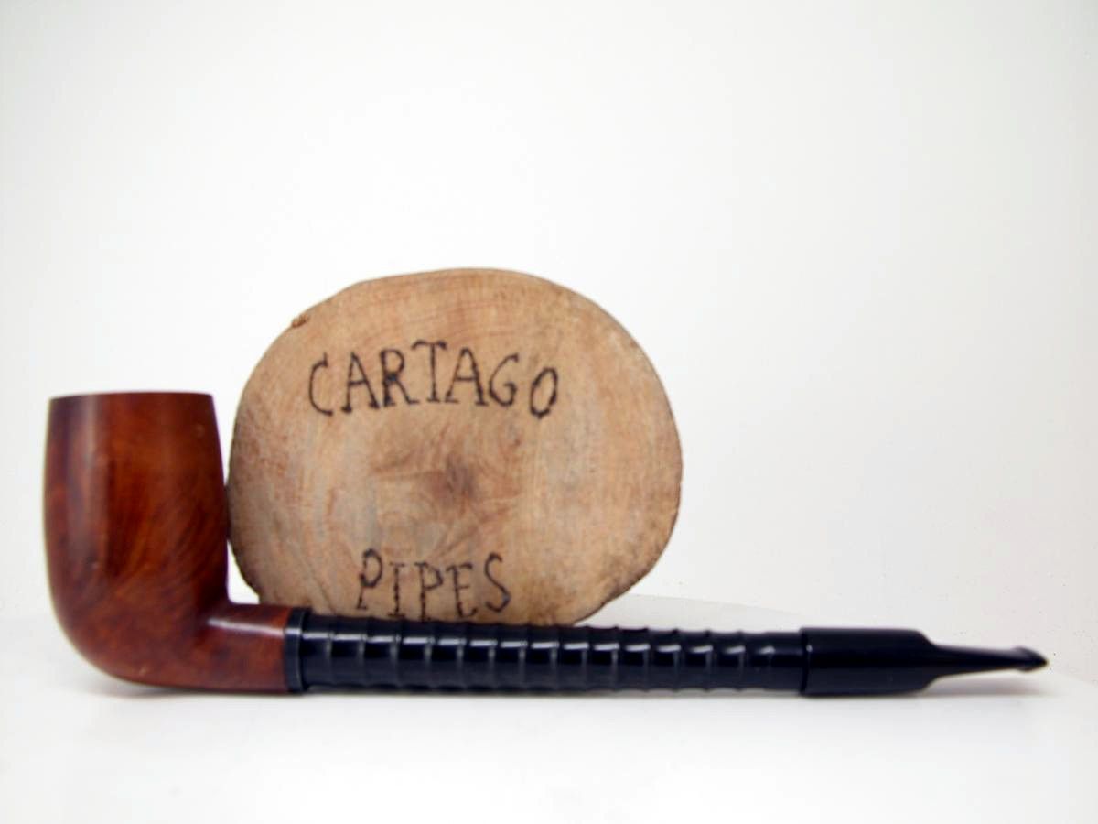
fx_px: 1078
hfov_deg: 54.0
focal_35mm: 34
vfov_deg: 41.8
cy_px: 412
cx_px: 549
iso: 100
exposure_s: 1/67.3
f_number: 3.2
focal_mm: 8.9
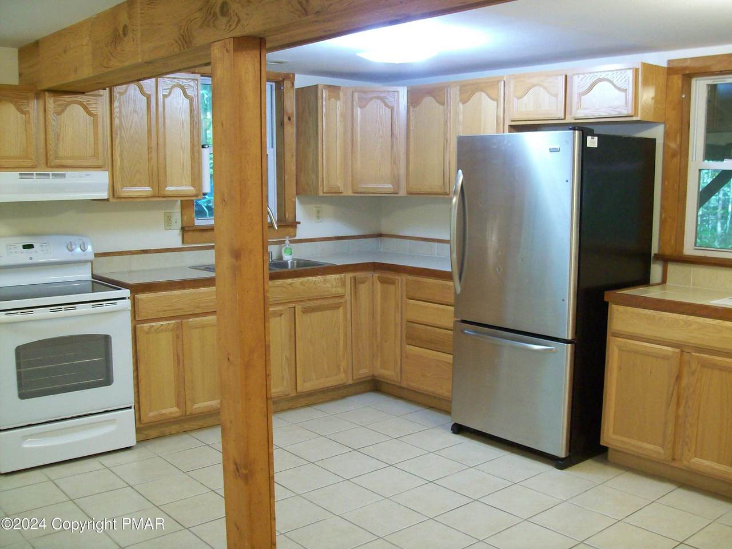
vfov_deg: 39.7
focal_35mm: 36
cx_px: 366
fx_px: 761
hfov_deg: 51.4
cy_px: 274
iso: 160
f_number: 2.7
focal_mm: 6
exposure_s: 1/12.3
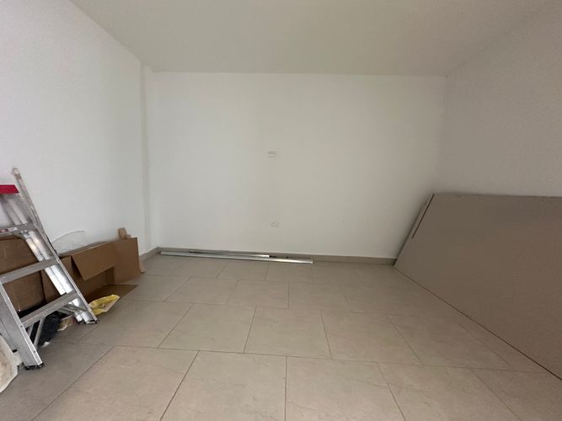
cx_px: 281
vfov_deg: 85.7
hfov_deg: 102.1
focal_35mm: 14
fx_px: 227
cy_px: 210
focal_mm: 2.22
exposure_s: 1/60
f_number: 2.2
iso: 320
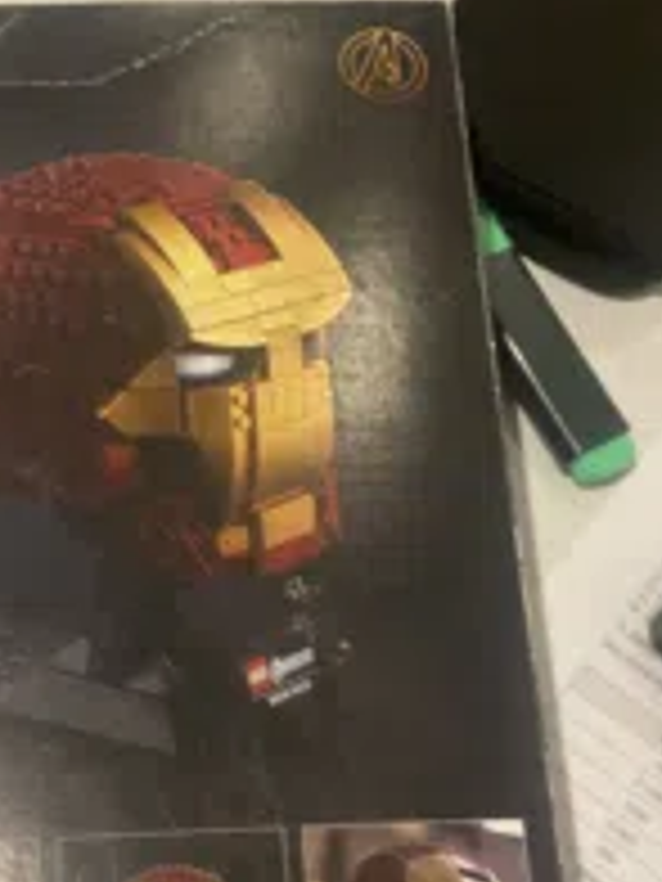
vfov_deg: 35.1
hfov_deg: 27.2
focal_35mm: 53
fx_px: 1351
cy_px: 702
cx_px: 167
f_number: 1.8
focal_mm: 4.25
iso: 400
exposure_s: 1/60
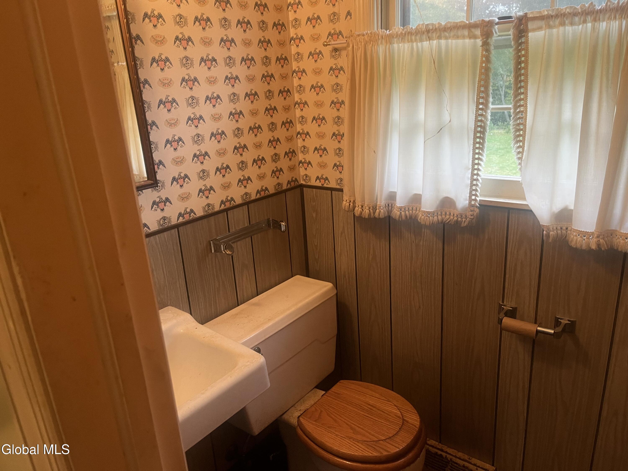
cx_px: 314
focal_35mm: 26
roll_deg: +4.3
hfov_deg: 67.3
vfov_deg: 53.1
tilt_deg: -19.3
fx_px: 472
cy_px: 236
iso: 125
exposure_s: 1/60
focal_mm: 5.1
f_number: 1.6
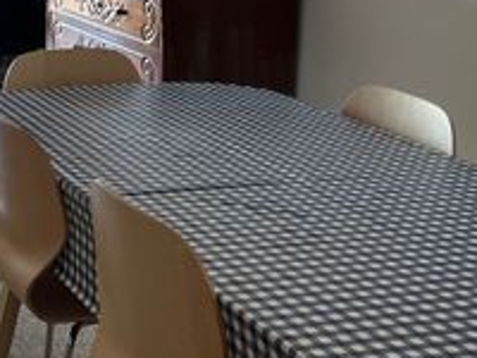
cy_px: 5
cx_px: -57
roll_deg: -0.8
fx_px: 1075
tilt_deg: -8.8
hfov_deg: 23.4
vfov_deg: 18.4
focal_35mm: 78
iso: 100
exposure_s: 1/100
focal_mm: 5.1
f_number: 1.6
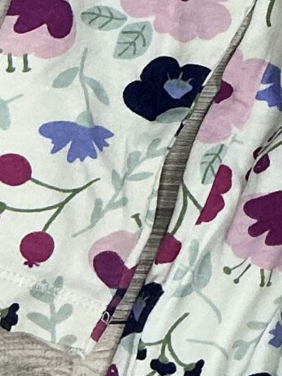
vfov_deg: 12.1
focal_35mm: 159
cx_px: 627
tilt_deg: -84.5
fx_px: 1728
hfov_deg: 8.7
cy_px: -101
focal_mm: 3
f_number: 1.8
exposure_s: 1/100
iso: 64
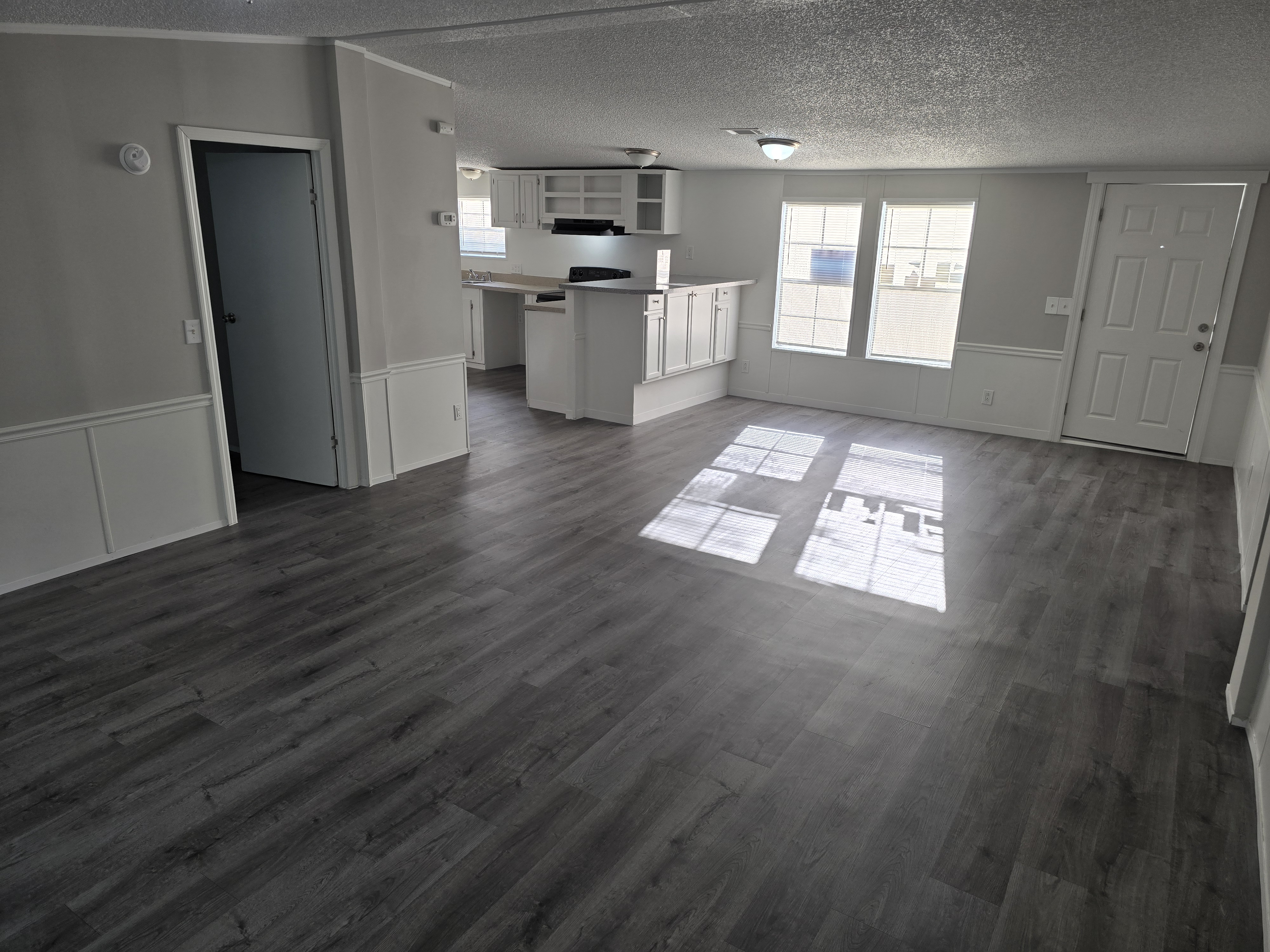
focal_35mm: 23
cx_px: 635
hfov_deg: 73.9
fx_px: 844
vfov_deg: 58.9
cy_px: 476
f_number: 1.7
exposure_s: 1/180
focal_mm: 6.3
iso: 50
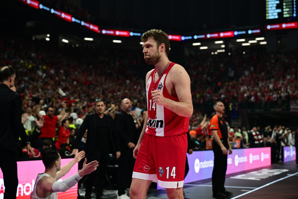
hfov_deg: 36.2
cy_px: 100
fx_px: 455
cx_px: 149
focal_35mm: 55
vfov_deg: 24.6
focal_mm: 55
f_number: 2.8
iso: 2500
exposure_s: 1/800
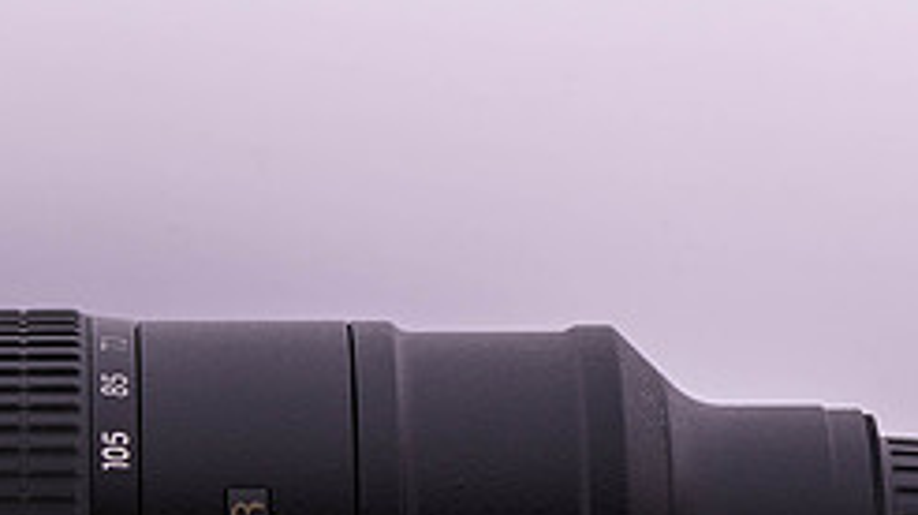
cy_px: 832
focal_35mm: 412
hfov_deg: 5.2
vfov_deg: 2.9
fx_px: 10022
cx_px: -116
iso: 64
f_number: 8
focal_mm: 105
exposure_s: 1/160
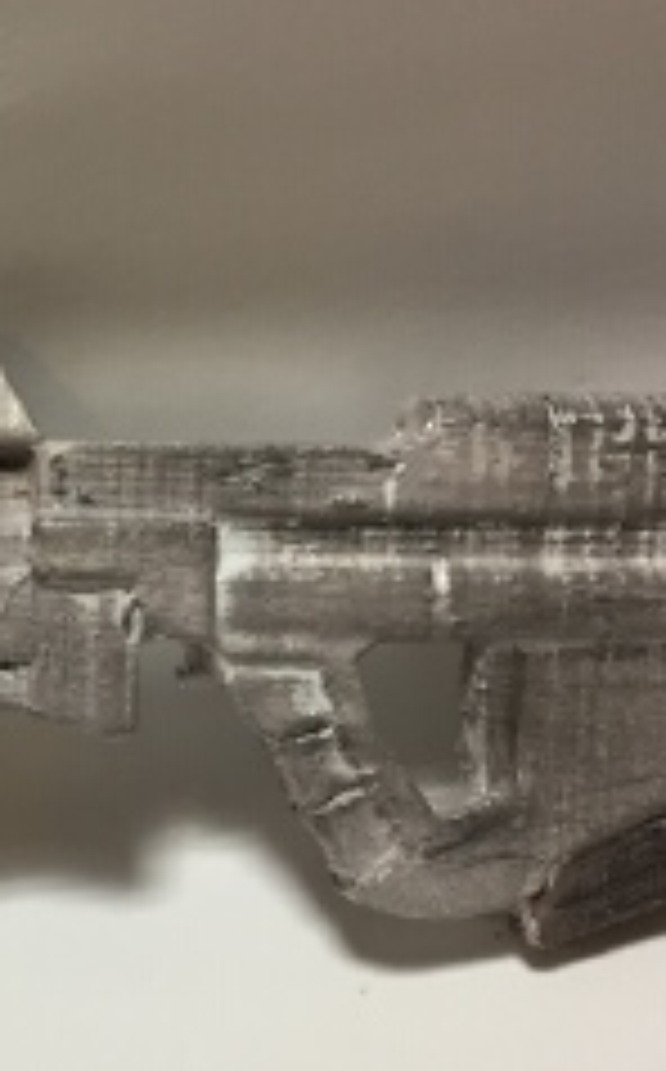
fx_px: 2011
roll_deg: +16.2
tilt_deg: -42.6
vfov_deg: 29.6
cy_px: 738
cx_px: -142
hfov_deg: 17.9
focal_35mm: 69
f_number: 2.2
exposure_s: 1/30
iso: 125
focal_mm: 4.15
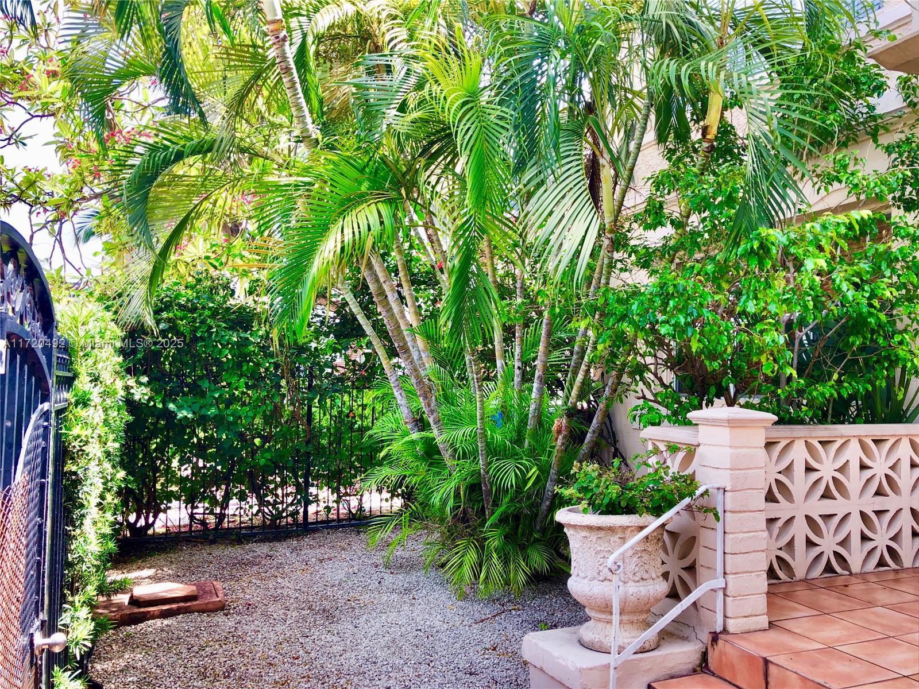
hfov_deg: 63.4
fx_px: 743
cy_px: 344
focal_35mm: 28
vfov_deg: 49.7
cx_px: 460
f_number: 1.8
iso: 20
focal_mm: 4
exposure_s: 1/565
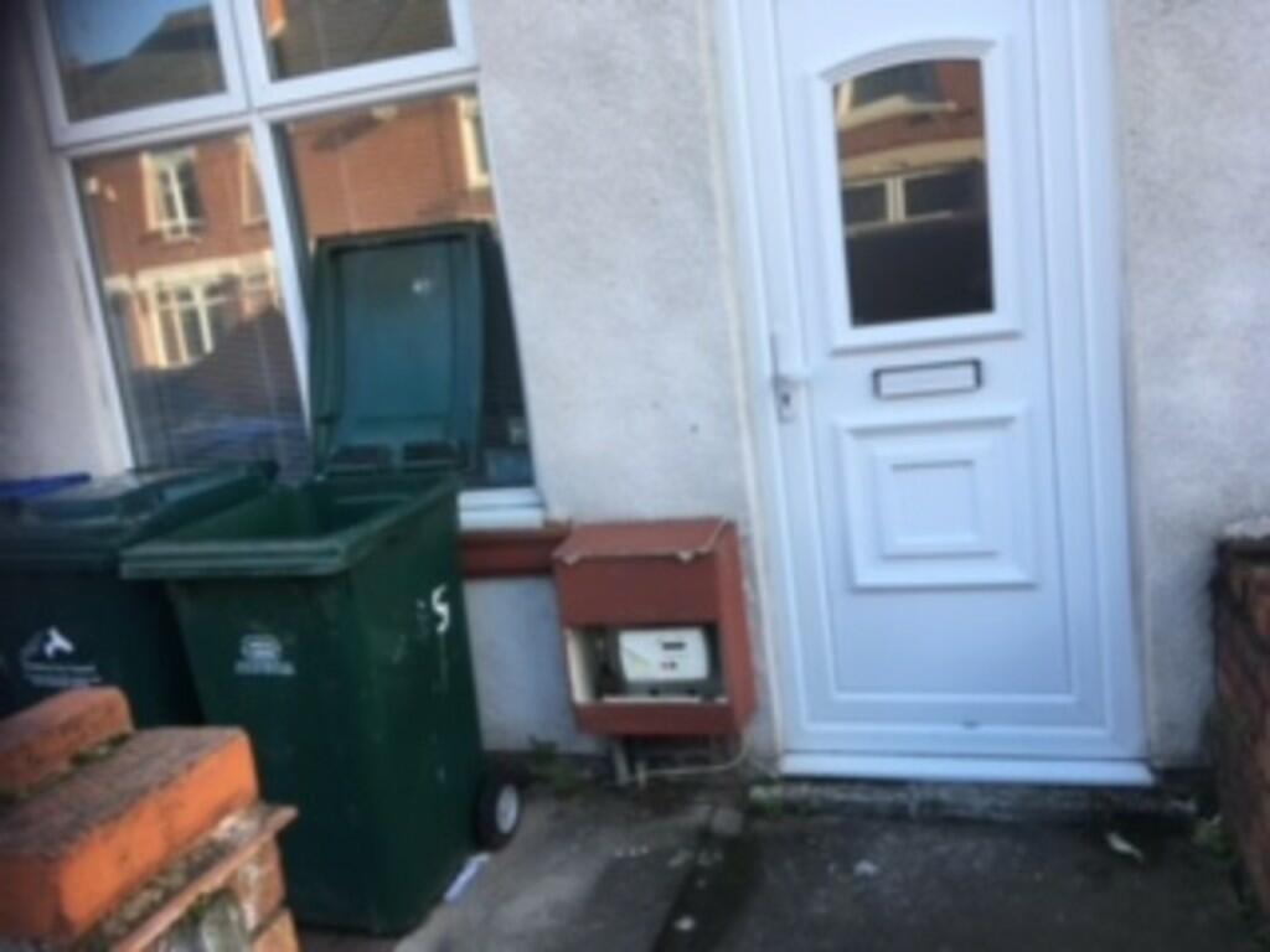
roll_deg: +8.8
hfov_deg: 61.7
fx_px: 1064
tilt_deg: -9.3
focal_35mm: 29
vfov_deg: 48.2
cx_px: 635
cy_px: 476
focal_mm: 4.15
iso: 25
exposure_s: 1/100
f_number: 2.2
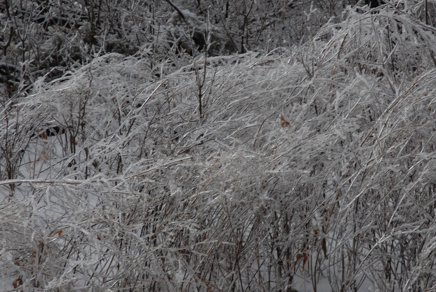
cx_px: 260
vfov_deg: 10.3
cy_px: 135
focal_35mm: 134
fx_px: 1625
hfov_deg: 15.3
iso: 100
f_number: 9
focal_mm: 70
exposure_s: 1/320
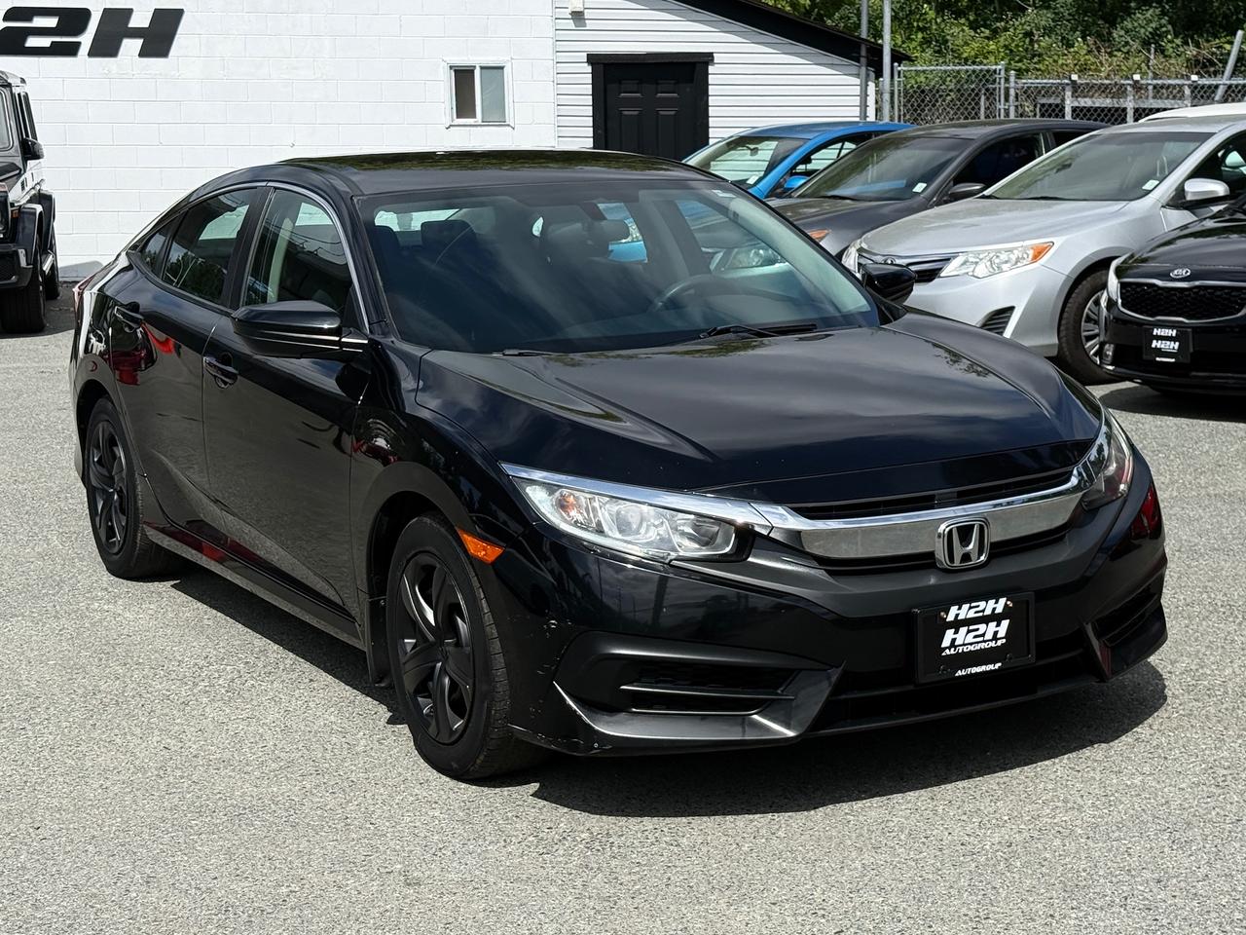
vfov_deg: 30.3
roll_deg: +0.1
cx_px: 623
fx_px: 1728
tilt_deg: -8.3
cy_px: 468
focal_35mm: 48
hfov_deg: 39.7
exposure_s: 1/7874
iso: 100
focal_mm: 6.76
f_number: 1.78
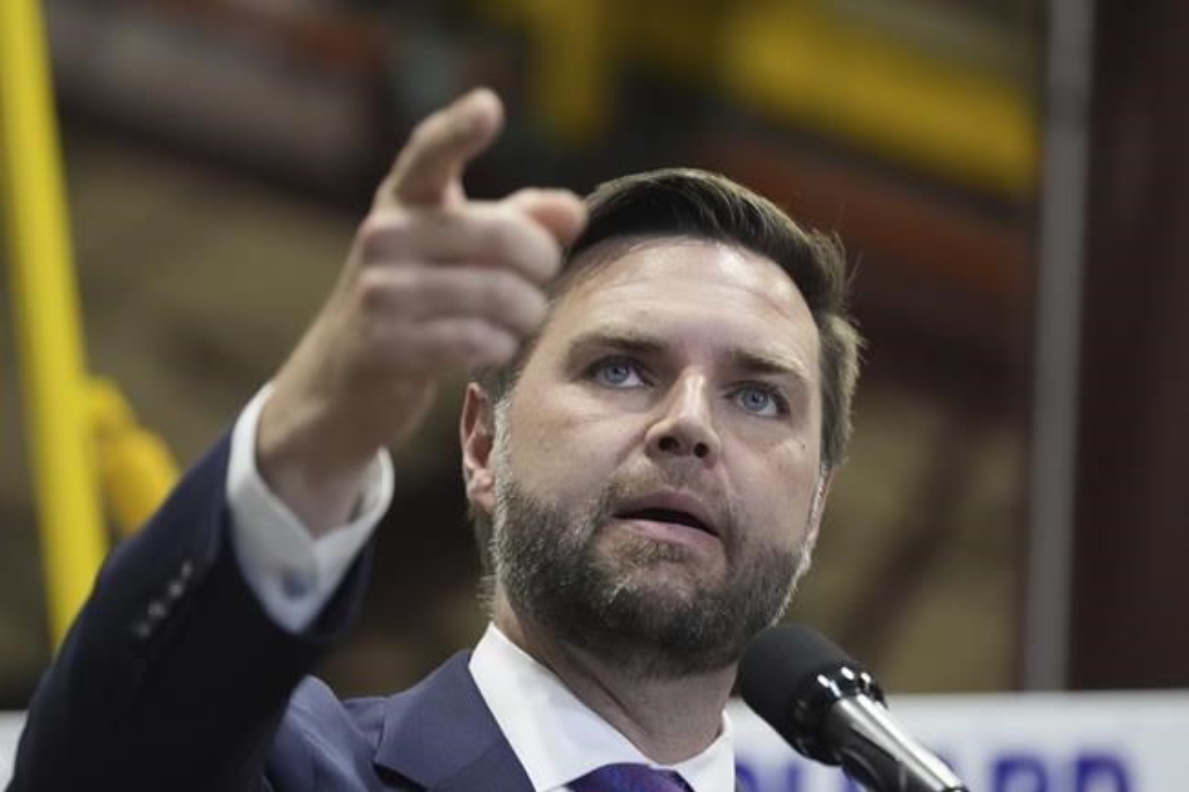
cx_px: 594
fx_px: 8452
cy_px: 396
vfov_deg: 5.4
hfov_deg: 8.0
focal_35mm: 256
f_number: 5.6
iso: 8000
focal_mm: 256
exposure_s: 1/320
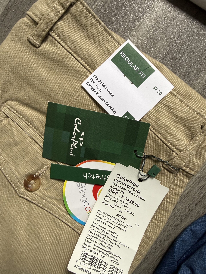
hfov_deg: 56.8
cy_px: 137
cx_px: 103
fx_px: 190
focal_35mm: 24
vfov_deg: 71.6
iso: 160
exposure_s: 1/50
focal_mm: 2.22
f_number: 2.2
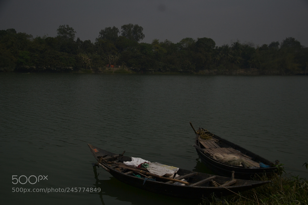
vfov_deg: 31.9
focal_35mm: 42
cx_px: 154
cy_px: 102
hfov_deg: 46.4
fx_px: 359
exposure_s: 1/4000
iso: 100
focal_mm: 28
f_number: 5.6
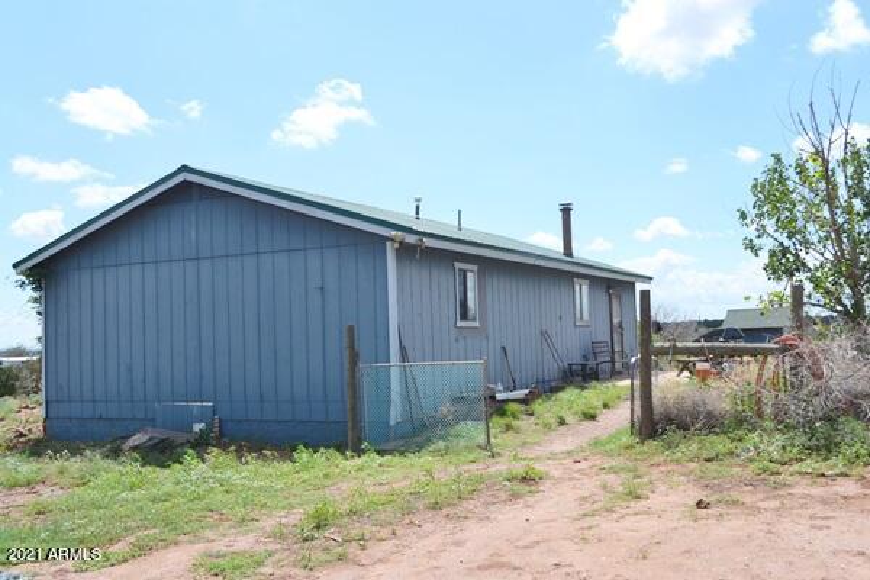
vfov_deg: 34.2
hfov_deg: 49.6
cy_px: 290
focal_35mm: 39
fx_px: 942
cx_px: 435
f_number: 8
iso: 100
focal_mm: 26
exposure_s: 1/250
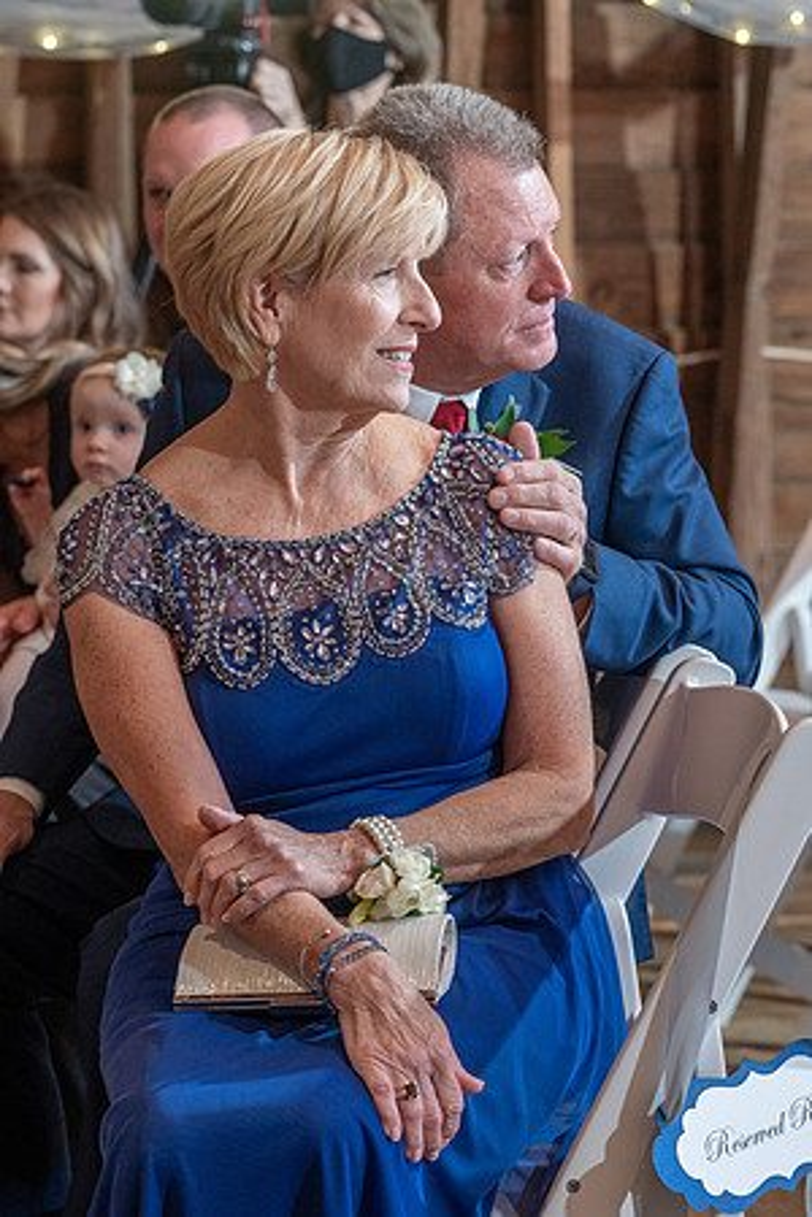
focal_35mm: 106
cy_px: 608
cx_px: 406
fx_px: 3572
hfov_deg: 13.0
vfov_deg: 19.4
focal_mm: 70
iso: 2000
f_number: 4
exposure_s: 1/200
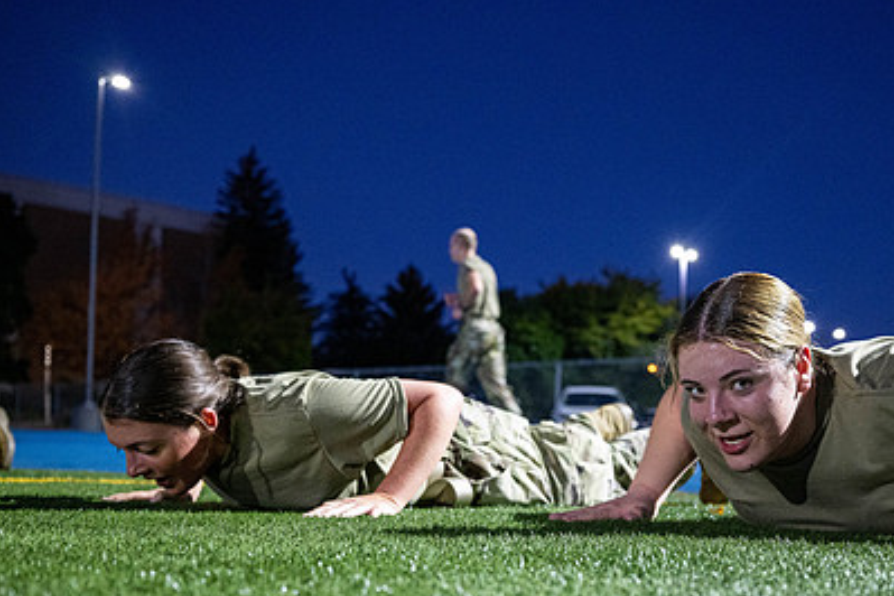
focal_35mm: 44
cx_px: 588
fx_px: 1093
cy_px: 429
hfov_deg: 43.9
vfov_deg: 30.1
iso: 1600
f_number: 2.8
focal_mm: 28
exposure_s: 1/160
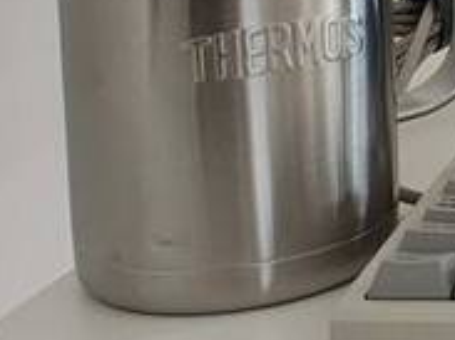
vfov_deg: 10.1
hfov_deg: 11.5
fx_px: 1839
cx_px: 1106
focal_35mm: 140
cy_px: -236
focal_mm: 5.89
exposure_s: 1/60
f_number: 1.4
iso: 302
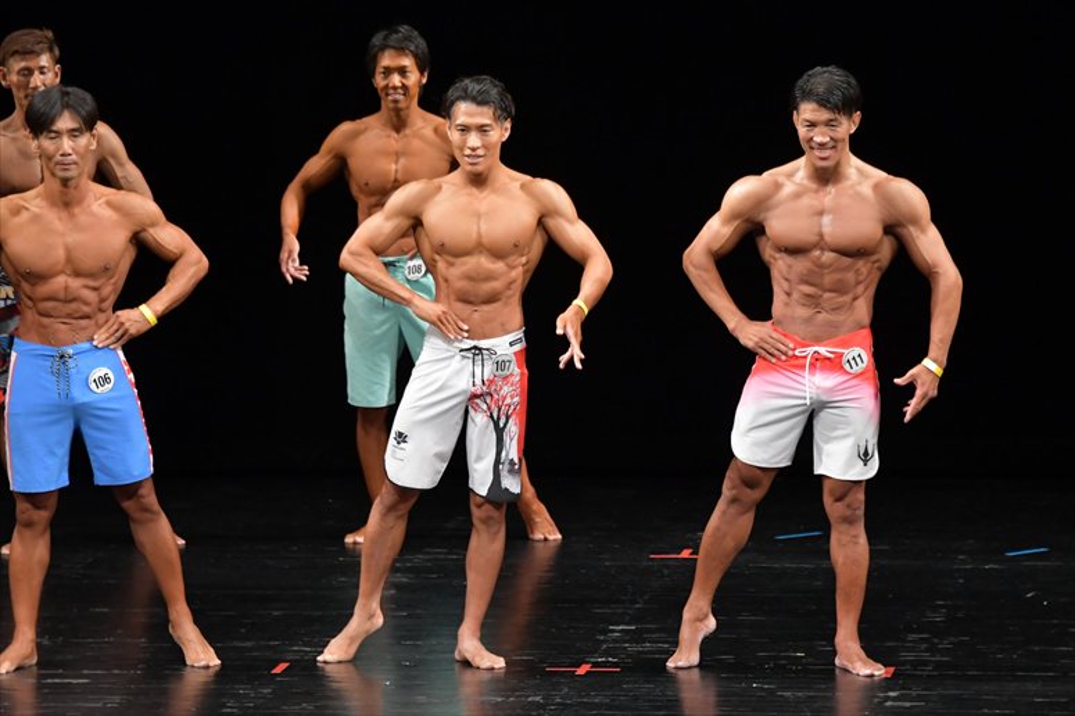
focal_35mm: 270
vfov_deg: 5.1
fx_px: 8059
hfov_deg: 7.6
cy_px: 358
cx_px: 538
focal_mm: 180
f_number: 5.6
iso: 3200
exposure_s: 1/400
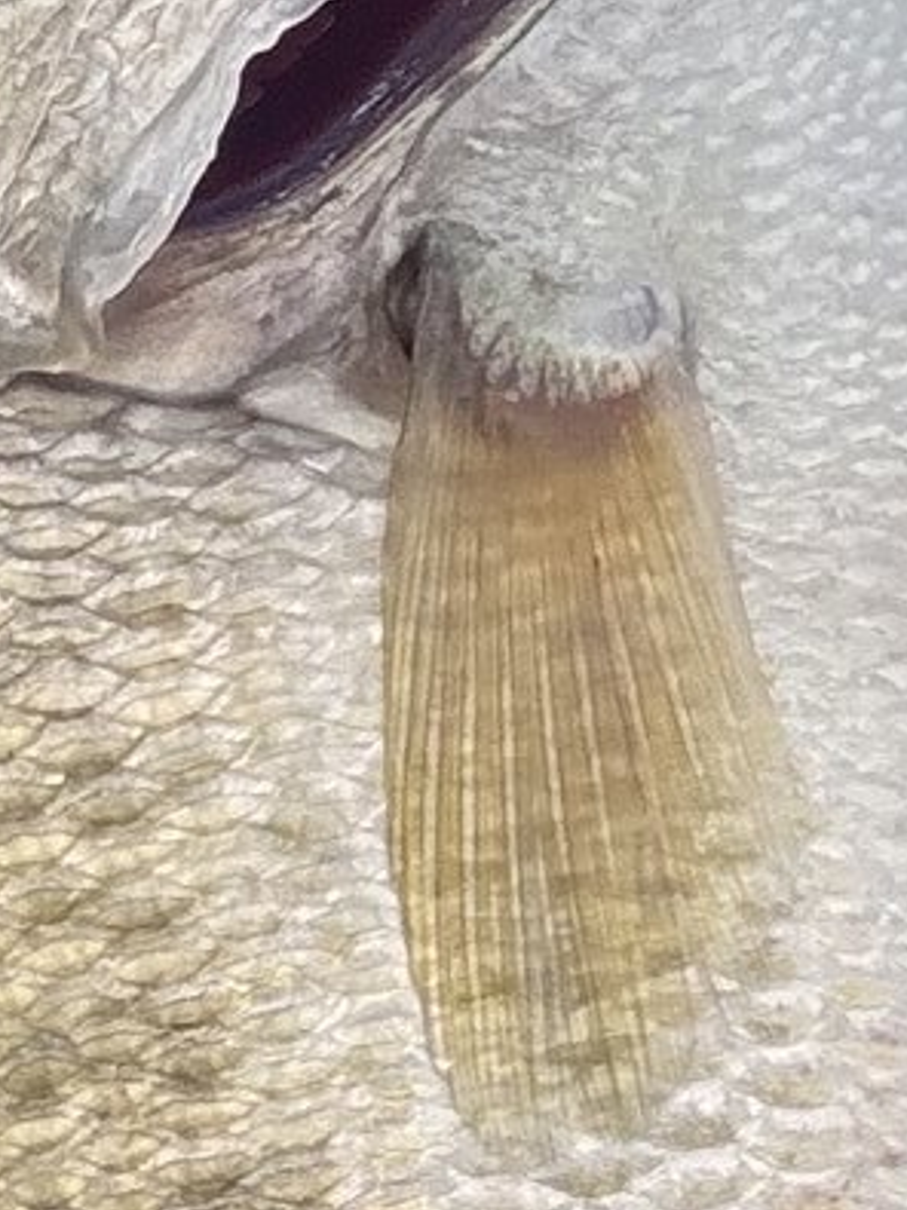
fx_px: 5103
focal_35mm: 146
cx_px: -527
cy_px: 1360
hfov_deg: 9.8
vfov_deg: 13.2
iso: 25
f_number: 1.9
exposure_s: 1/675
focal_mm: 2.69
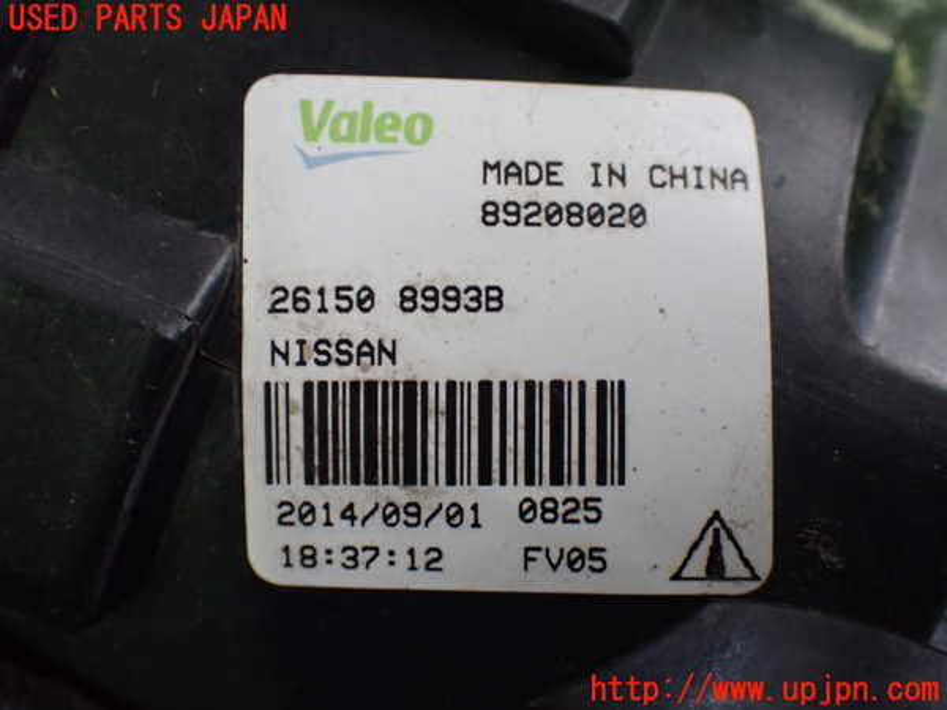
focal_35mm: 50
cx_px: 474
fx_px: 1368
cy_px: 355
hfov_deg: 38.2
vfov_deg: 29.1
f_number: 3.2
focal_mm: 9.01
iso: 1000
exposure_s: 1/50
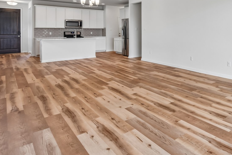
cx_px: 196
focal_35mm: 26
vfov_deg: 47.2
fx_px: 168
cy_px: 34
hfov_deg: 61.6
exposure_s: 1/15
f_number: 8
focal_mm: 14
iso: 140
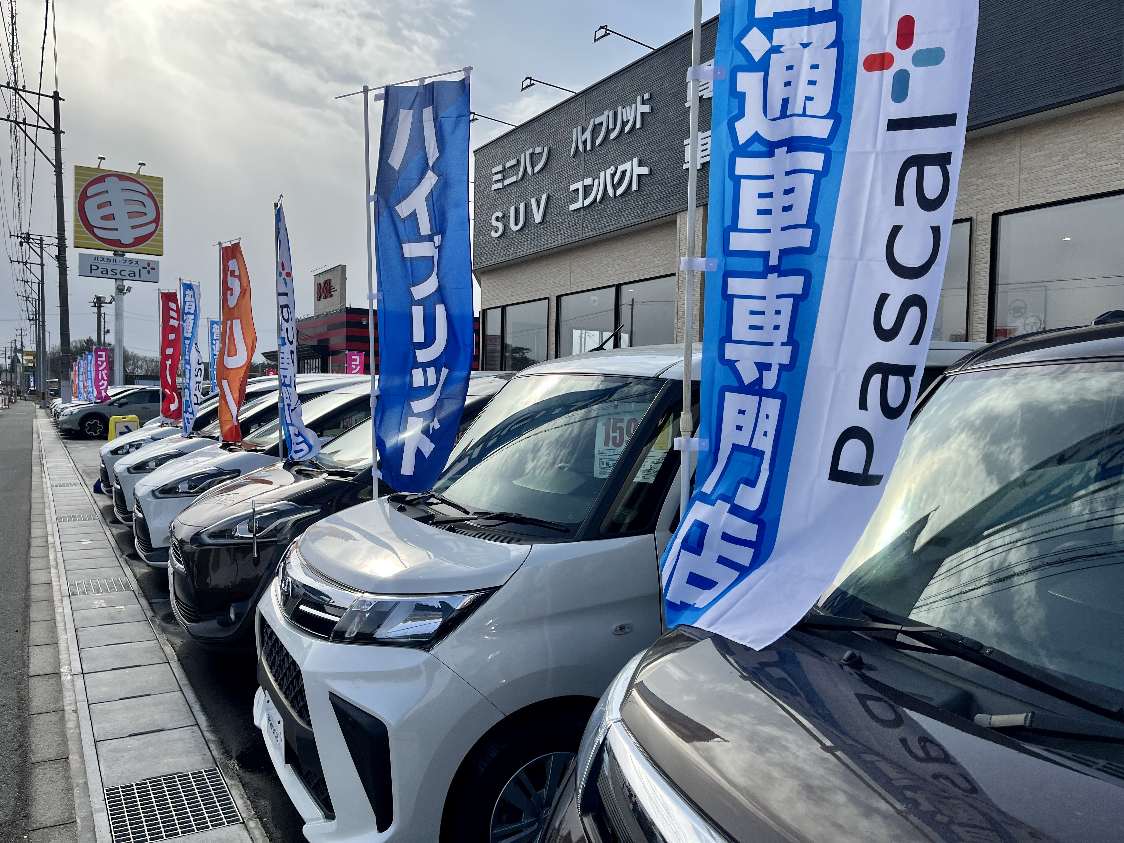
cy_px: 422
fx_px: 844
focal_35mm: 26
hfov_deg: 67.3
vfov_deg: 53.1
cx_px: 562
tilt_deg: -2.8
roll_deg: -1.3
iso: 50
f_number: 1.6
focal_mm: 5.1
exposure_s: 1/2967
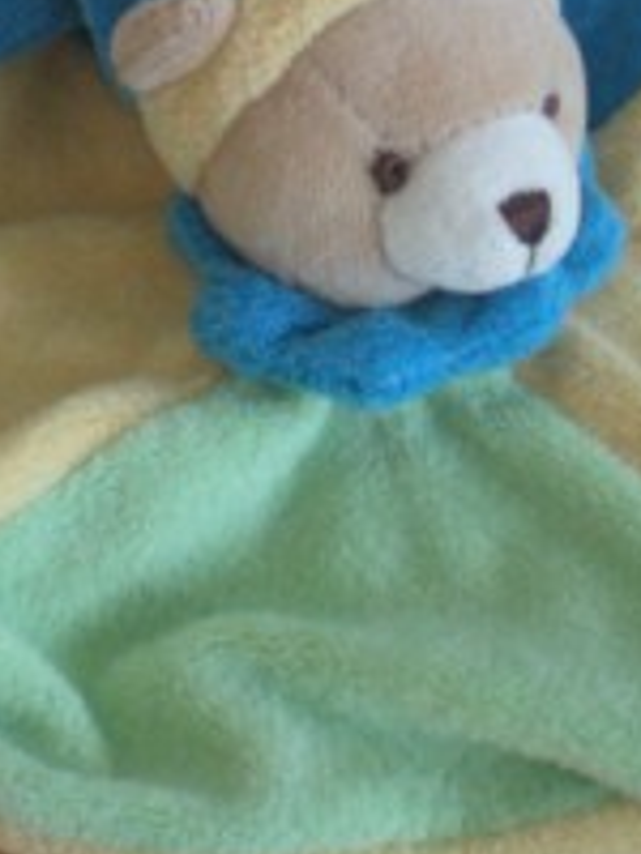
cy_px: 171
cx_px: 406
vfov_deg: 19.6
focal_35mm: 99
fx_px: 2444
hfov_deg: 14.9
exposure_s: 1/18.1
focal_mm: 6.3
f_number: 3.1
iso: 200
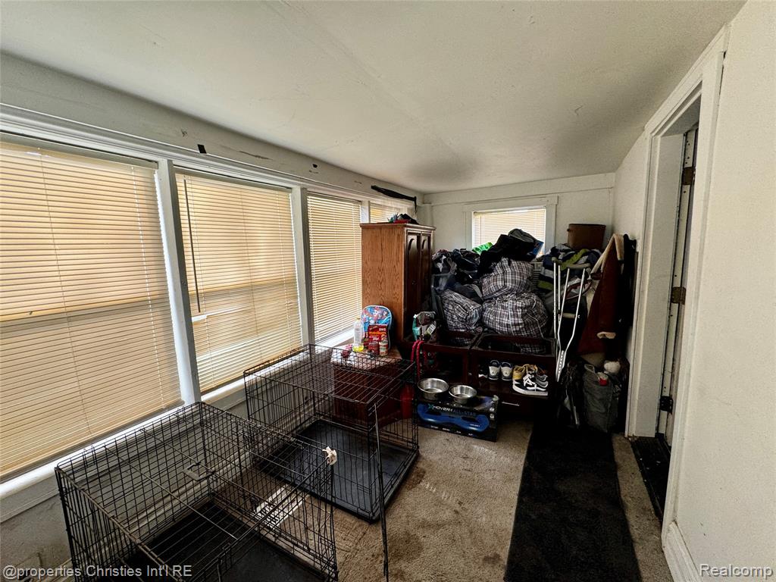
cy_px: 291
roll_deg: +2.0
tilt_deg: -7.7
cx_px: 388
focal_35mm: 14
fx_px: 314
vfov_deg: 85.7
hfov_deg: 102.1
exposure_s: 1/99
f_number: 2.2
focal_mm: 2.22
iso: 125
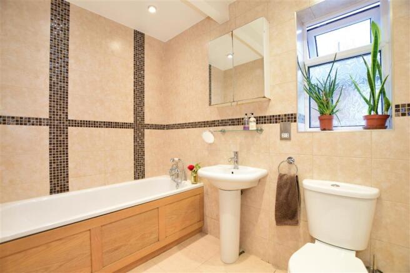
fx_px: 171
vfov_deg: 77.3
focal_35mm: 15
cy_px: 136
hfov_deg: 100.4
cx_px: 205
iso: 500
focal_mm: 10
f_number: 4.5
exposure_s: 1/8
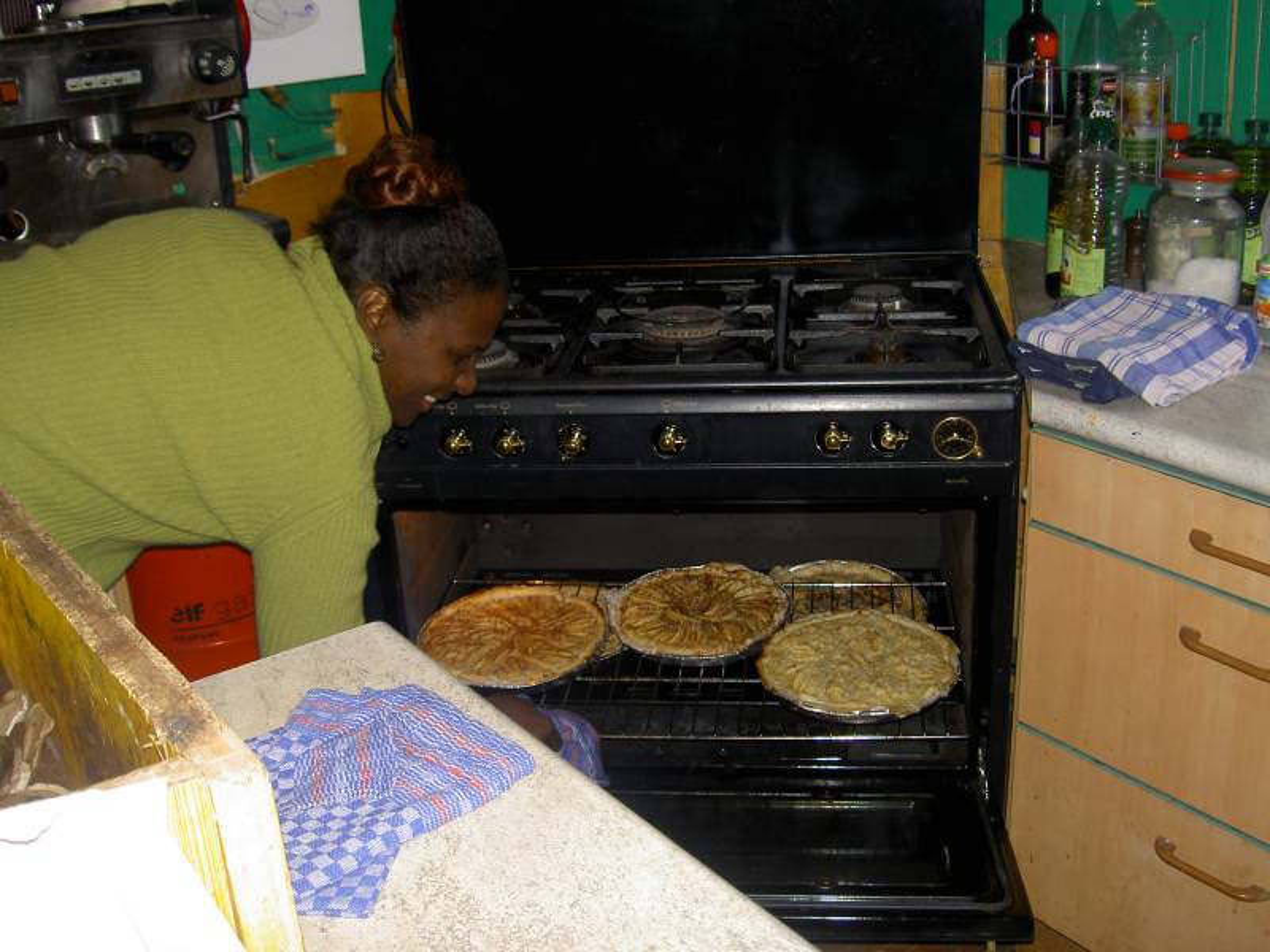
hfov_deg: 47.9
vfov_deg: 36.8
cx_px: 635
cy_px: 476
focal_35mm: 39
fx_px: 1431
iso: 100
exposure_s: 1/60
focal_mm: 8
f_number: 2.8
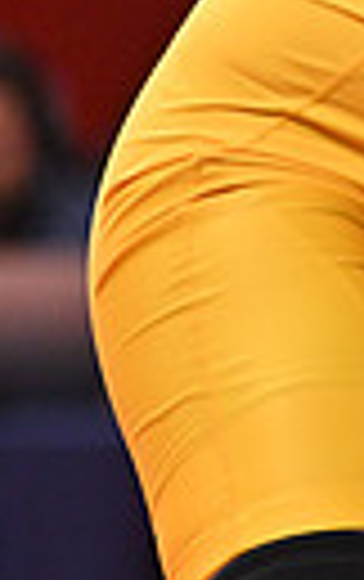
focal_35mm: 917
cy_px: -214
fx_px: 14506
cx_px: 1209
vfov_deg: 2.3
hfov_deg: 1.4
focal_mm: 200
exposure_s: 1/1250
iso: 2000
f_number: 2.8
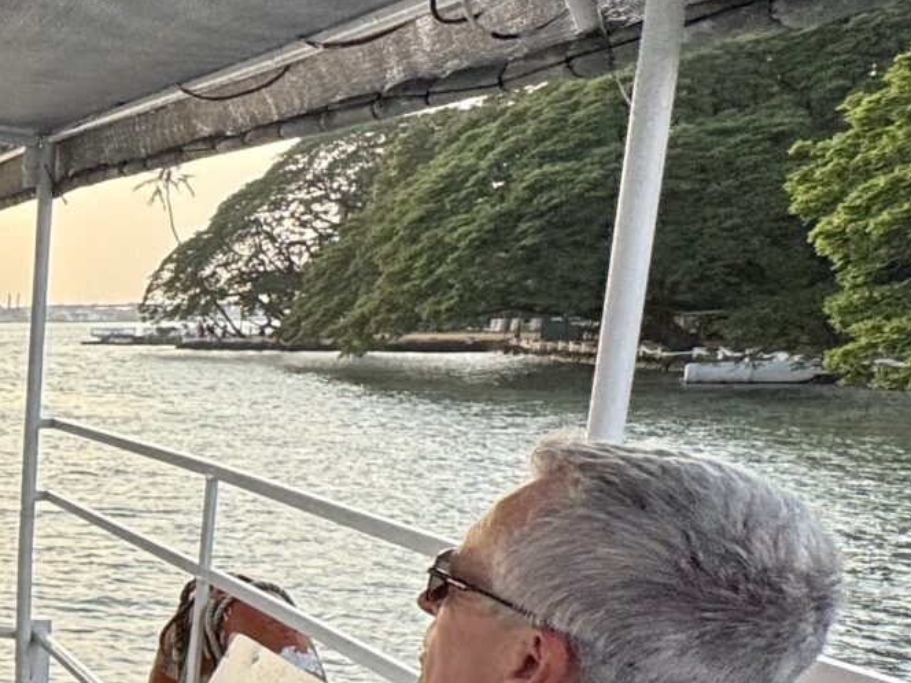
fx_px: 1421
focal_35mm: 54
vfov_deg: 25.7
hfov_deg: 24.6
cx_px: -550
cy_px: 686
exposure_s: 1/1110
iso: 50
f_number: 2.2
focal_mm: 2.22
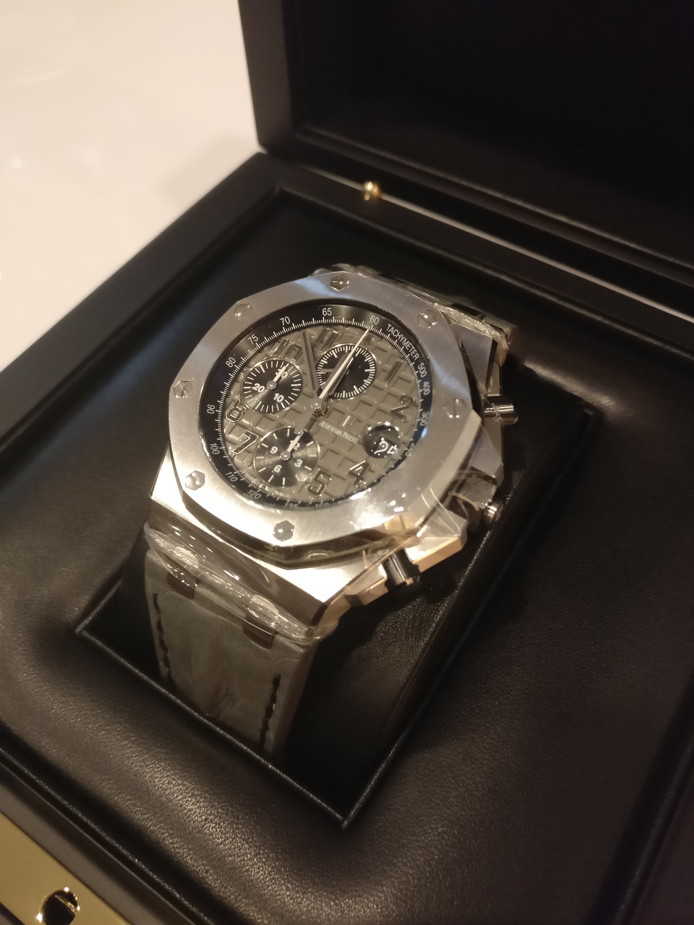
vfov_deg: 63.4
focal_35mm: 28
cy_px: 462
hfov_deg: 49.7
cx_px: 347
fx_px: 748
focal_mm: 4.26
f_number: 2
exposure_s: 1/17
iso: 800
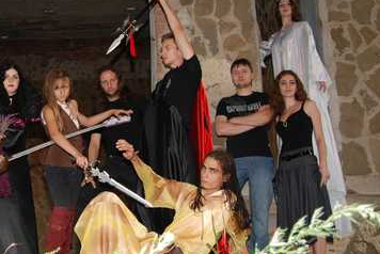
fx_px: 570
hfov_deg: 35.3
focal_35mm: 54
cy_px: 104
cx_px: 60
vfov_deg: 25.1
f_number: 3.5
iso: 100
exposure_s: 1/200
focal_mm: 20
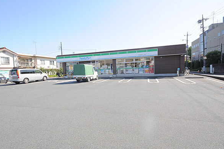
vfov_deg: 60.4
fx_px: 127
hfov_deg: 82.6
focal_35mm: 21
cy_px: 78
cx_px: 106
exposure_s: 1/250
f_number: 8
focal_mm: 13
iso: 200
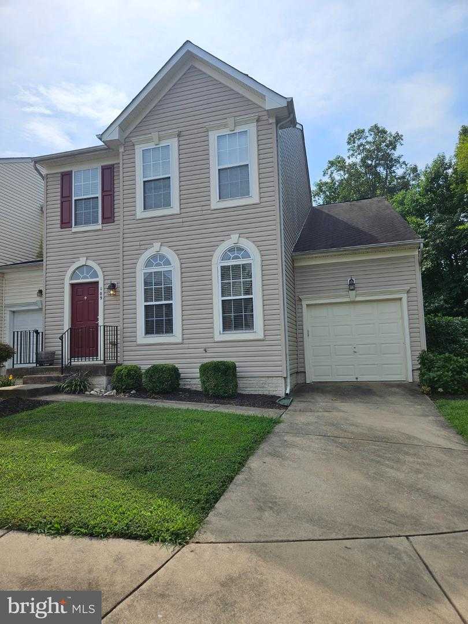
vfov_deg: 73.9
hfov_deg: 58.9
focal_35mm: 23
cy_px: 312
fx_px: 415
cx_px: 234
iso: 25
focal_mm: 5.4
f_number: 1.8
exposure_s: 1/2745
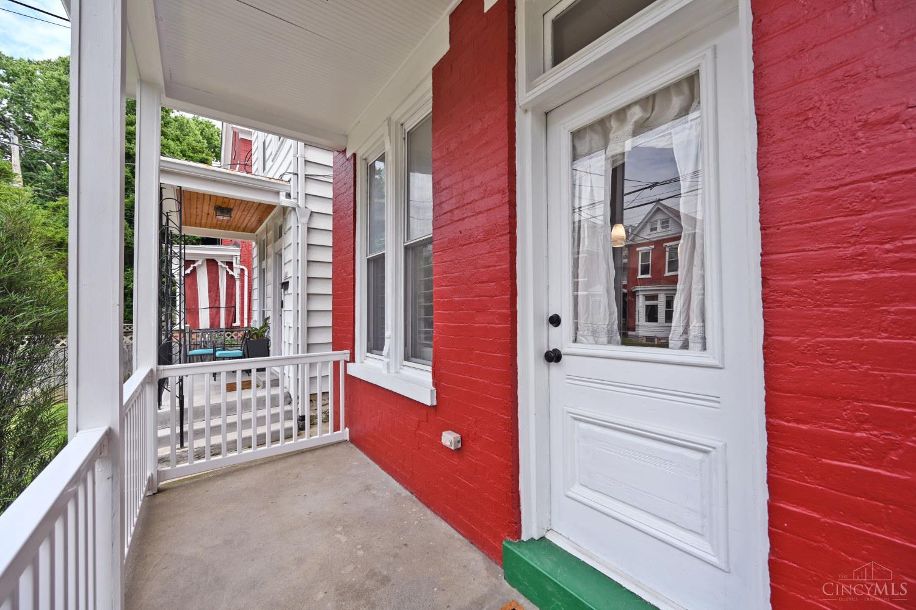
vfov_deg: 81.2
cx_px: 458
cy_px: 305
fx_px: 356
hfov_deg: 104.3
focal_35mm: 14
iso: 110
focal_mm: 14
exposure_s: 1/250
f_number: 5.6
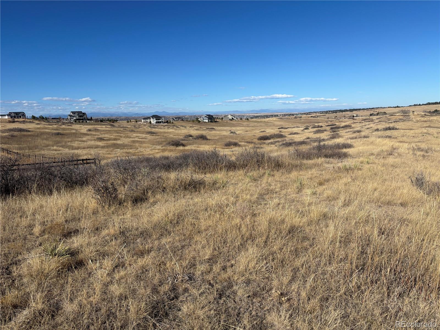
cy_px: 165
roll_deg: +1.8
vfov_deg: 53.1
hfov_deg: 67.3
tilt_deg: -8.6
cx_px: 220
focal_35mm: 26
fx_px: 330
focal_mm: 5.96
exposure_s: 1/5618
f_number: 1.6
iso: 50
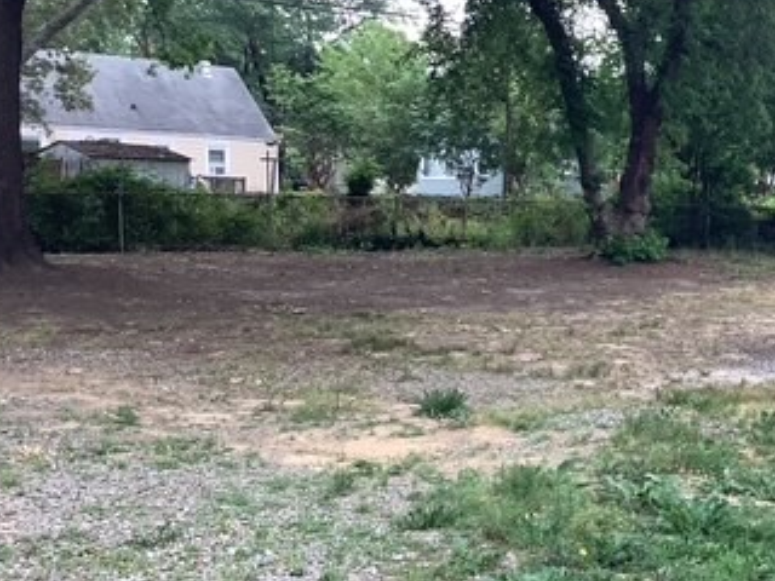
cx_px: 700
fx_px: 1388
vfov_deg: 23.6
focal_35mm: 62
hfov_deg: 29.9
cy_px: 351
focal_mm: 3.3
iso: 32
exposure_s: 1/120
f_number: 2.4
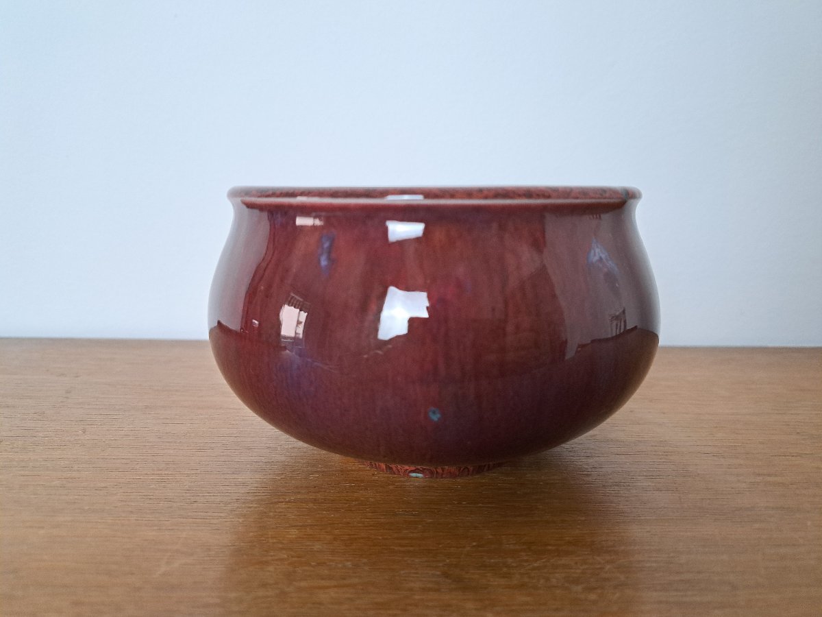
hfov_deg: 71.6
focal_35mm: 24
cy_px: 308
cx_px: 411
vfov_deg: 56.8
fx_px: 570
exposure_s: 1/50
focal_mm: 5.23
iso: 200
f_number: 1.8
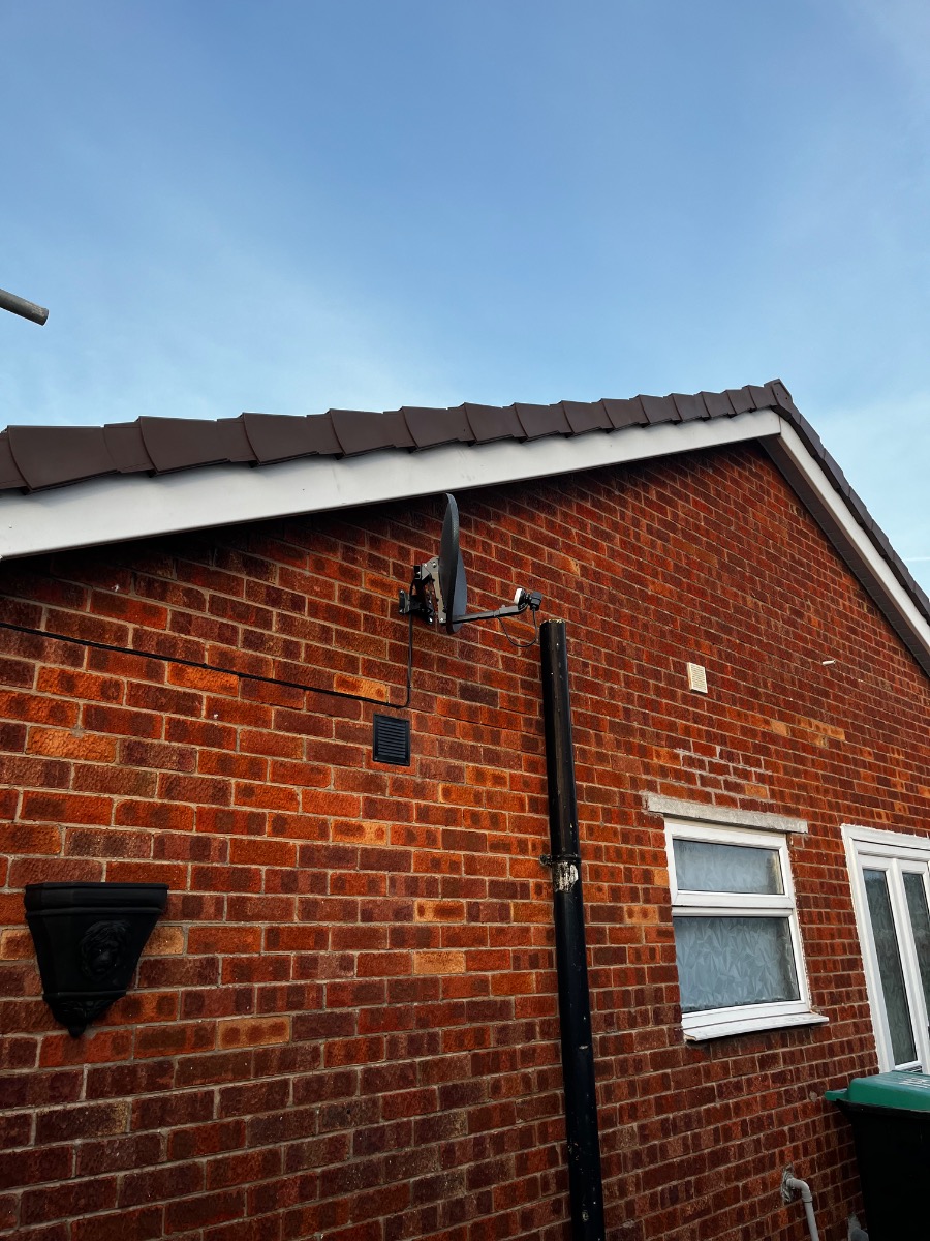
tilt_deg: +19.8
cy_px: 620
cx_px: 465
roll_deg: +2.3
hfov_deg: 53.1
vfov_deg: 67.3
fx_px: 931
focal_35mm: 26
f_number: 1.6
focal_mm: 5.1
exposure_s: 1/278
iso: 40
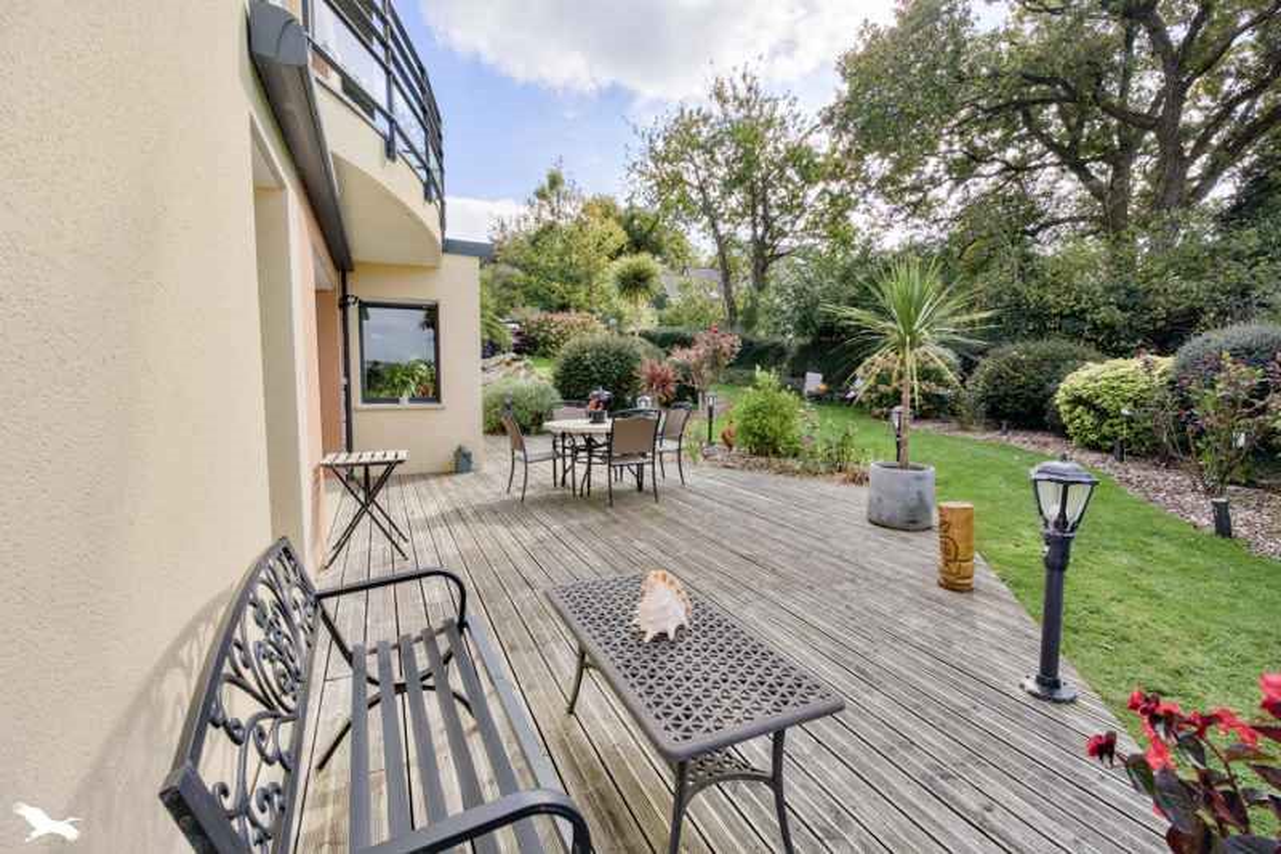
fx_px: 569
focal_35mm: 16
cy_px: 427
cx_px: 640
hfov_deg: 96.7
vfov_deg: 73.7
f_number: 8
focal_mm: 16
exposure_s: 1/4000
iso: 800
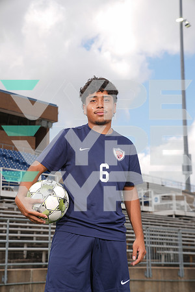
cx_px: 98
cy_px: 146
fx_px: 569
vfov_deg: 28.8
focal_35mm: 70
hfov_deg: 19.5
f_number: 7.1
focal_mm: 70
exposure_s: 1/200
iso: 80
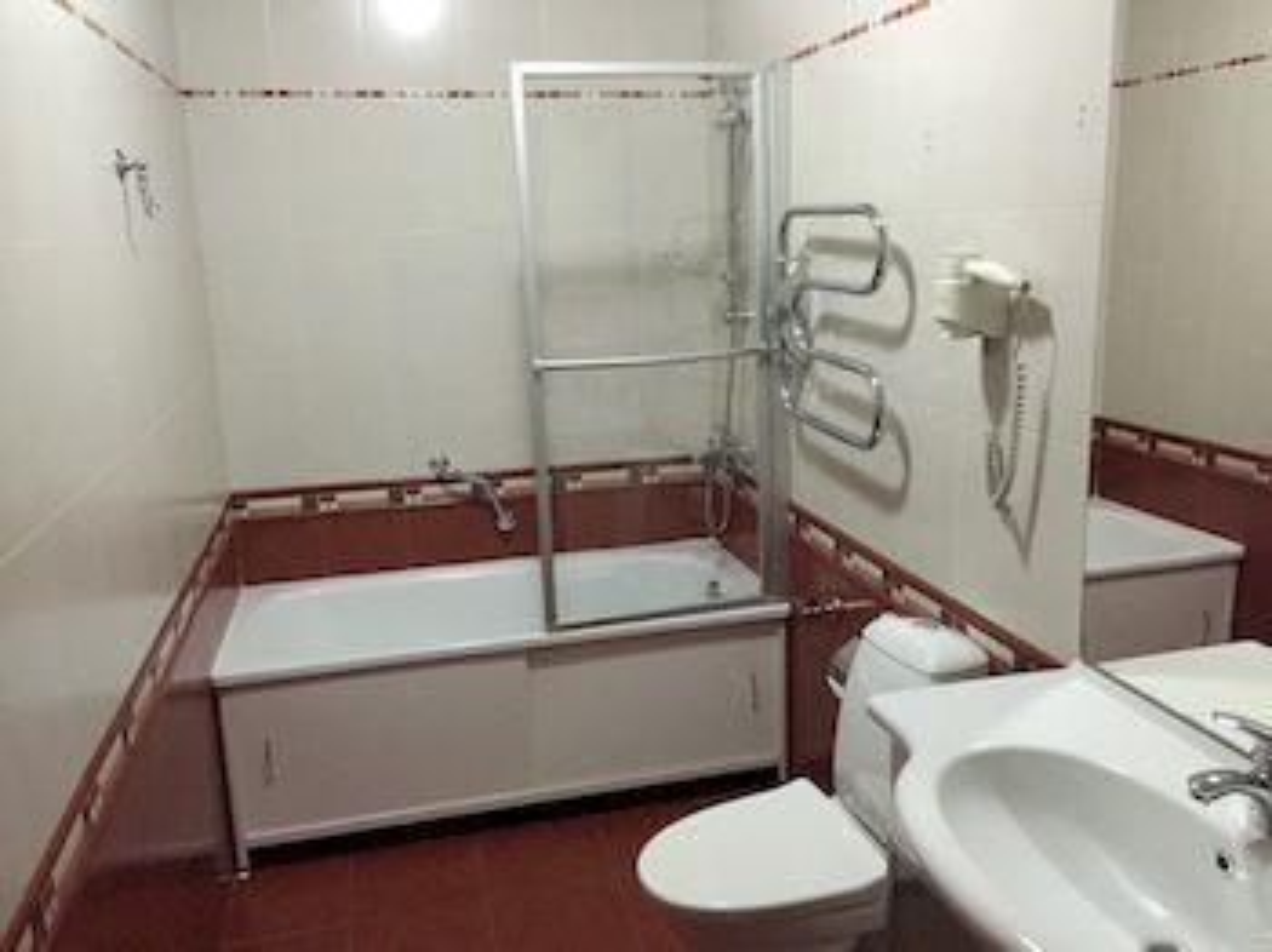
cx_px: 636
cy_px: 476
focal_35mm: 29
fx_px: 1065
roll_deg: +1.8
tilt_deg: -13.7
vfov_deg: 48.2
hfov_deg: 61.7
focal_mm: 4.15
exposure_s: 1/17
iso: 400
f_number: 2.2
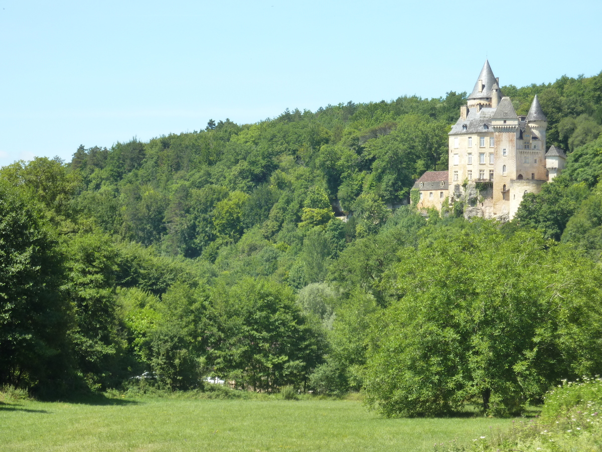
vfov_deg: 12.5
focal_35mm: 119
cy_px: 226
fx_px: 2070
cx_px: 301
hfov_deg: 16.6
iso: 125
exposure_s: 1/250
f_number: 4.4
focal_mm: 19.5
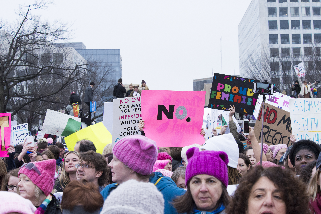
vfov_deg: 17.1
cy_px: 107
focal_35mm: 80
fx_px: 714
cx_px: 160
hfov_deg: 25.4
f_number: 18
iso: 2500
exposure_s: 1/320
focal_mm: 80
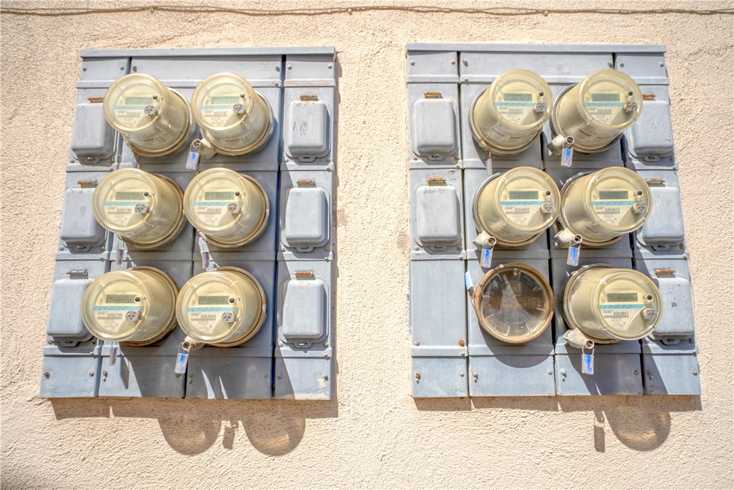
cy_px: 245
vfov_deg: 67.4
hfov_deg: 90.0
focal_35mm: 18
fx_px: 367
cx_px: 367
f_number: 11
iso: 400
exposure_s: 1/8000
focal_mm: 18
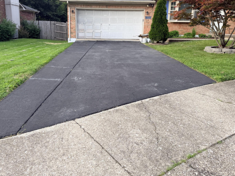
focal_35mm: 30
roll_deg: -0.9
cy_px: 69
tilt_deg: -12.1
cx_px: 106
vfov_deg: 46.4
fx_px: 204
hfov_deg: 59.9
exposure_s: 1/172
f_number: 1.78
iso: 80
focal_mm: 6.76
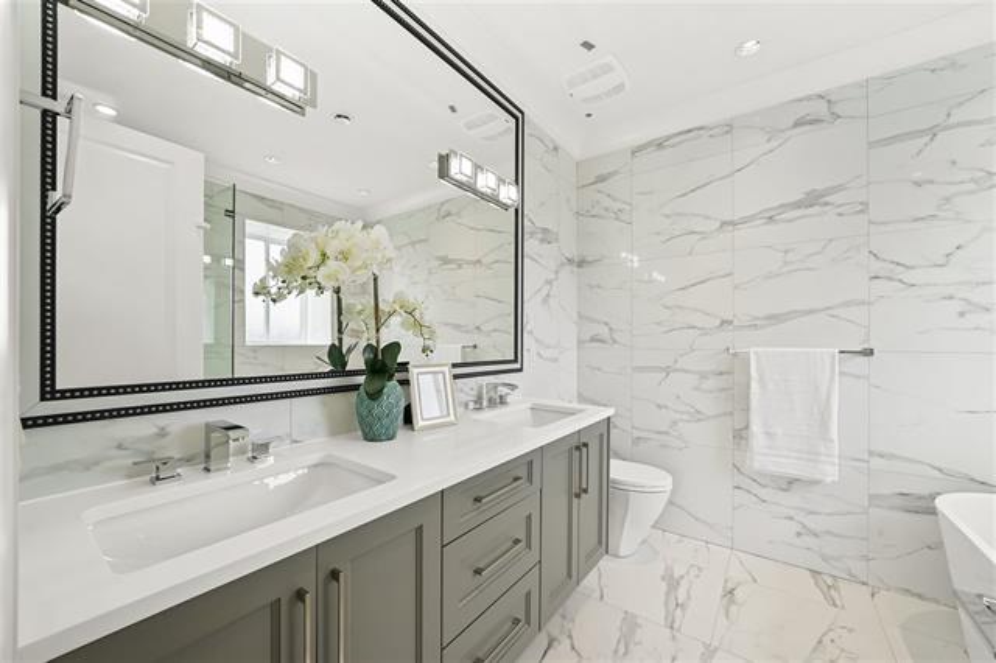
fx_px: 359
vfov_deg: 85.4
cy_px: 332
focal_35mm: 13
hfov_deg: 108.4
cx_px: 498
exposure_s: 1/60
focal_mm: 13
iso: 1250
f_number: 10
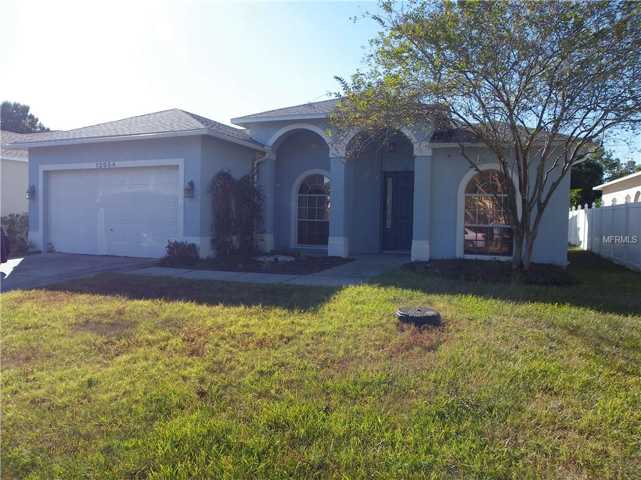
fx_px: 481
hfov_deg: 67.3
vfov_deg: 53.1
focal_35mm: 26
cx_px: 320
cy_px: 240
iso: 50
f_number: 3.5
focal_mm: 4.6
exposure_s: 1/400
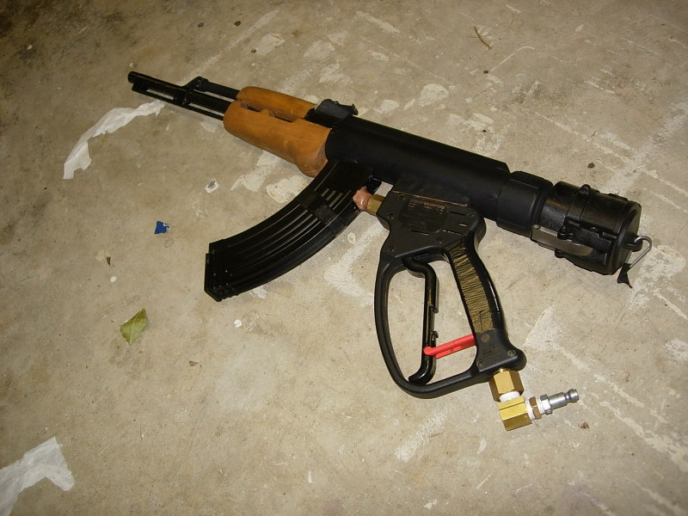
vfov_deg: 37.7
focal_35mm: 38
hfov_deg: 49.0
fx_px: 755
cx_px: 344
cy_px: 258
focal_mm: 7.8
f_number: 2.8
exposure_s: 1/64
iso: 79
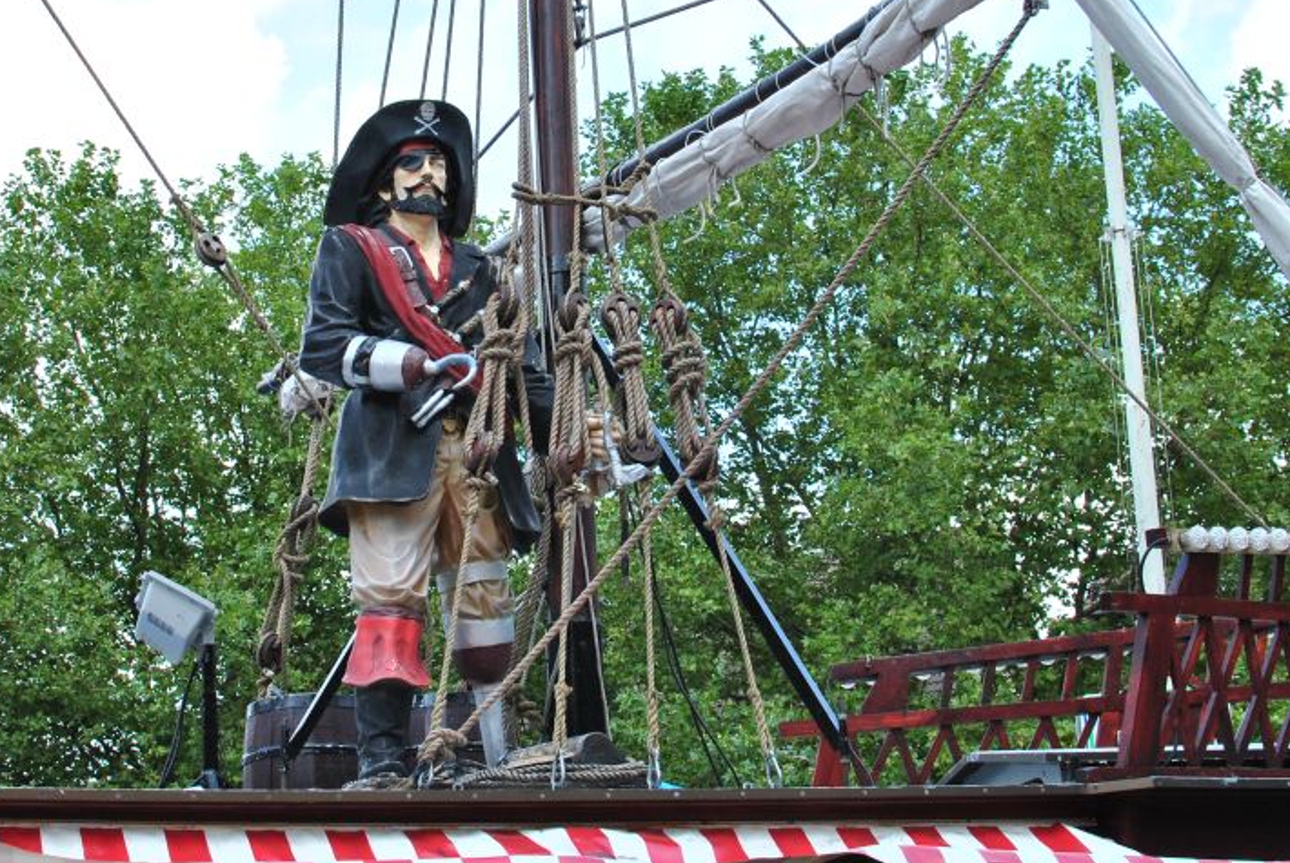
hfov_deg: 26.6
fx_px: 2716
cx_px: 472
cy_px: 306
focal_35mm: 76
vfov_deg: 18.0
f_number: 9
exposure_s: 1/160
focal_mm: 35
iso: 200
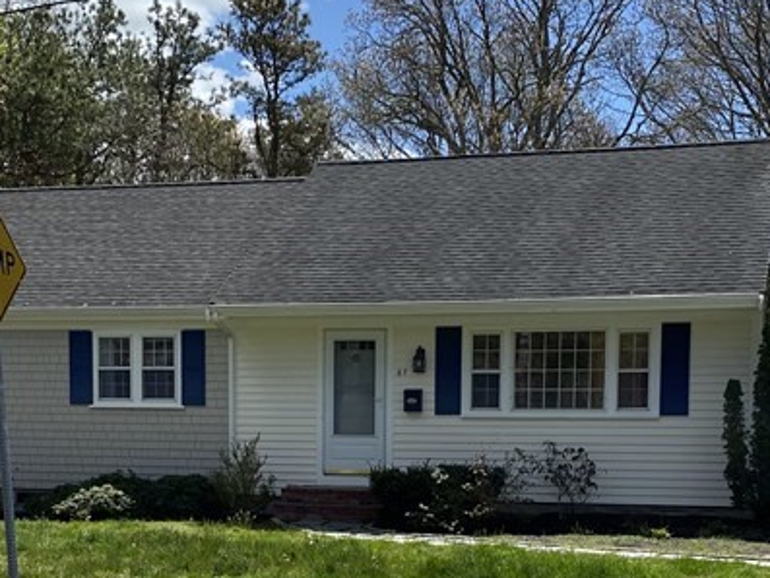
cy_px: 535
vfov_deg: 21.4
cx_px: 372
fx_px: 1491
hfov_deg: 29.0
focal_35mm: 67
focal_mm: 4.25
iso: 32
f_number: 1.8
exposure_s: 1/2967
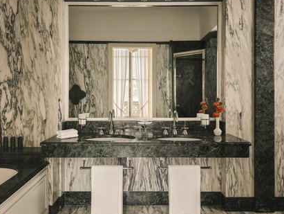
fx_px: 230
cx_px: 129
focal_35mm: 28
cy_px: 105
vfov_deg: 49.8
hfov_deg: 63.3
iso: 400
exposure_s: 2
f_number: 16
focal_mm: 30
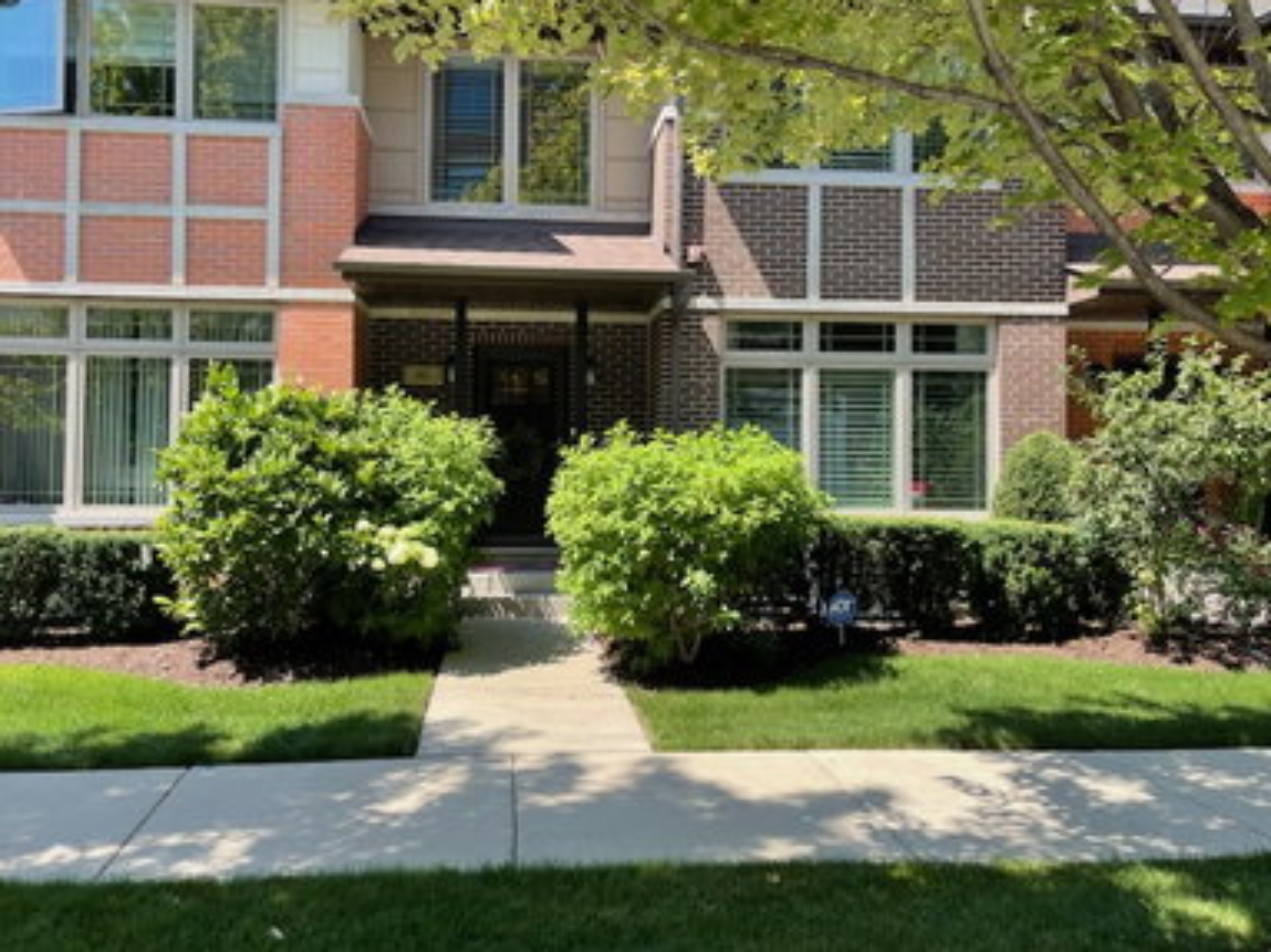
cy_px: 435
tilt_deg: +1.3
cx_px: 599
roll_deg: -0.5
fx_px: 1064
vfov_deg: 48.2
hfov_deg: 61.6
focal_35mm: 29
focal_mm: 5.1
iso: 32
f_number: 1.6
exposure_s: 1/775
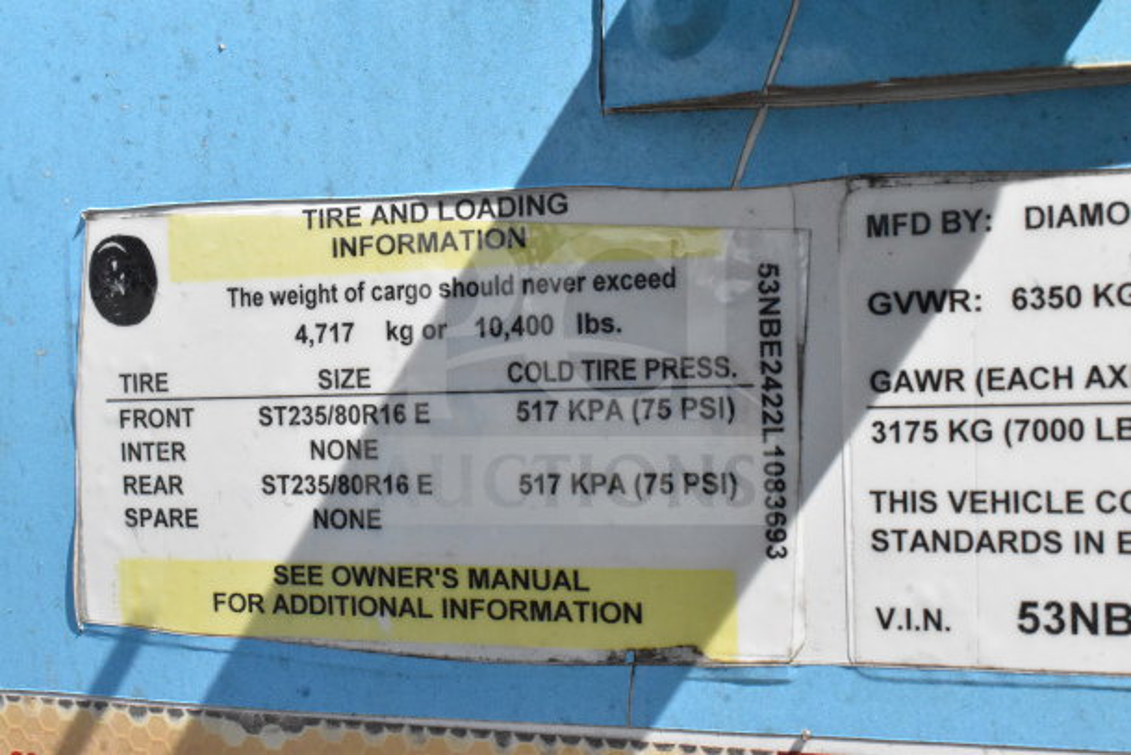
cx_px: 566
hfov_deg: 35.0
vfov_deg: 23.8
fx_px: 1791
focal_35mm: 57
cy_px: 378
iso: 6400
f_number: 20
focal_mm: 38
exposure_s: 1/1600
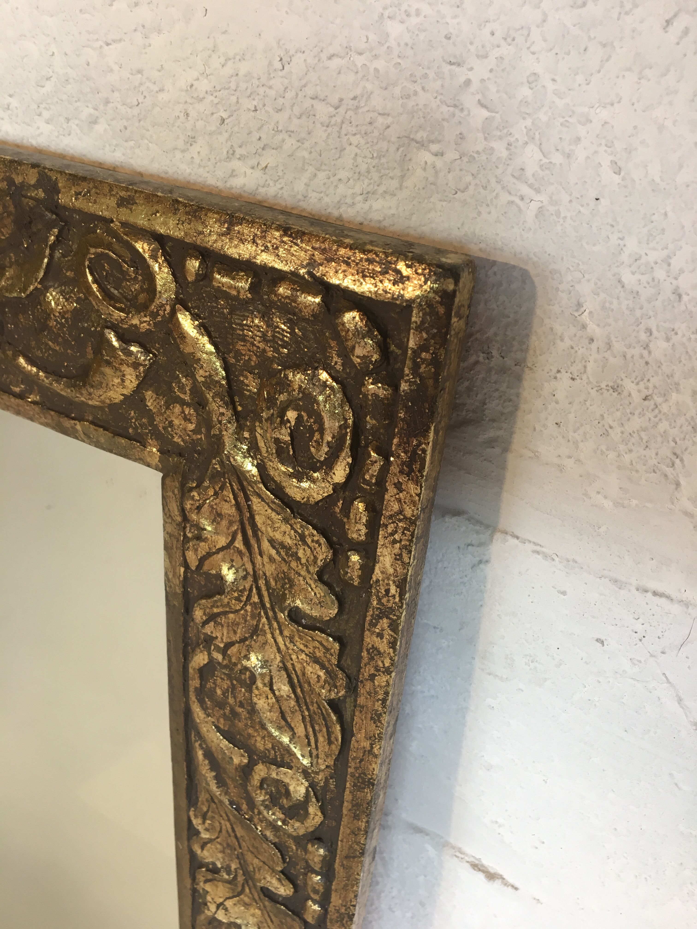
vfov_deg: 61.7
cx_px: 348
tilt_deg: -37.3
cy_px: 464
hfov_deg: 48.2
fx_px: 779
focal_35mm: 29
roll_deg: -1.6
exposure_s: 1/33
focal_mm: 4.15
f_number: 2.2
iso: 32
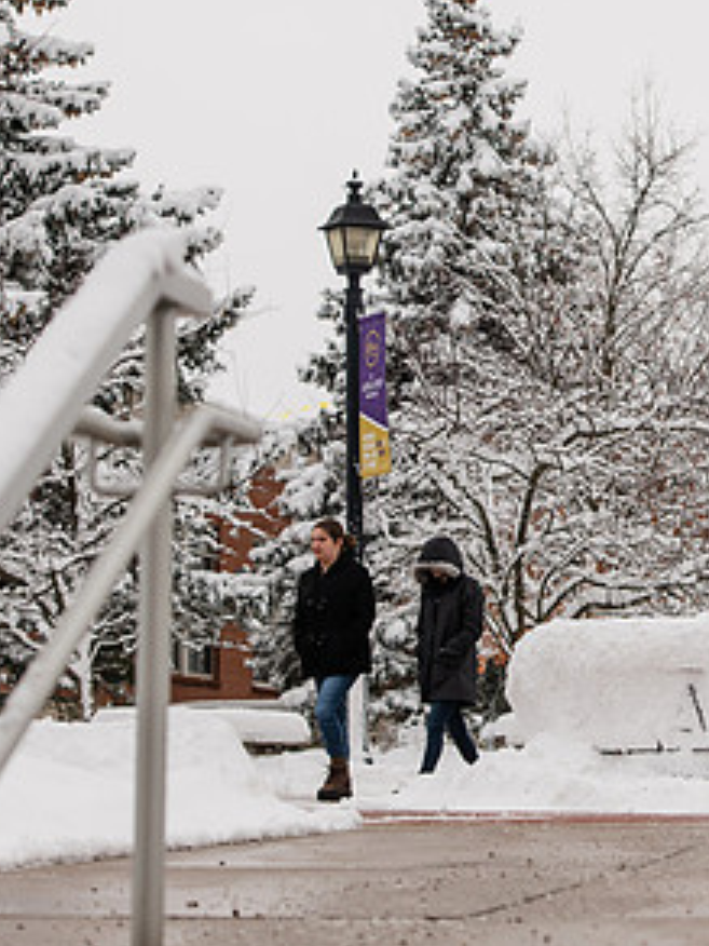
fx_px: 4178
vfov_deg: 12.9
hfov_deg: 9.6
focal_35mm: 153
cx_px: 680
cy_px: 374
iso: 320
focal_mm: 80
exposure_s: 1/320
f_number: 4.5
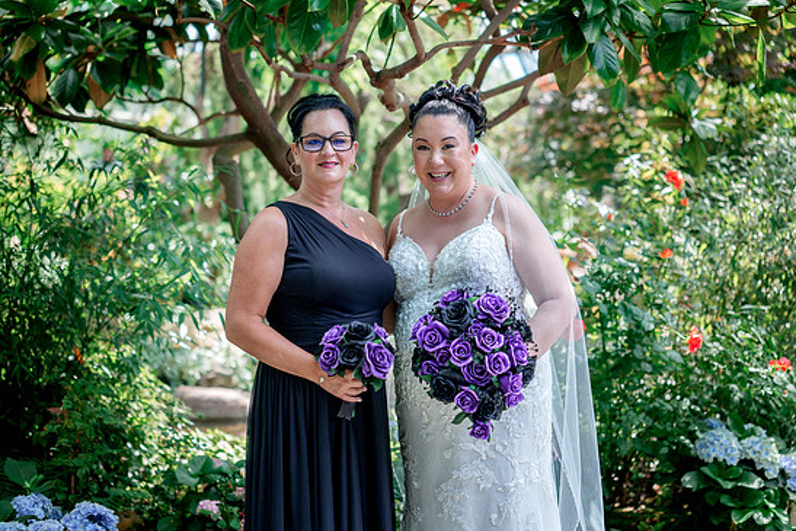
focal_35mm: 53
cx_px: 383
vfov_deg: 25.5
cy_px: 266
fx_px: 1172
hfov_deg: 37.5
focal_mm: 50
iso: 320
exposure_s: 1/1000
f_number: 2
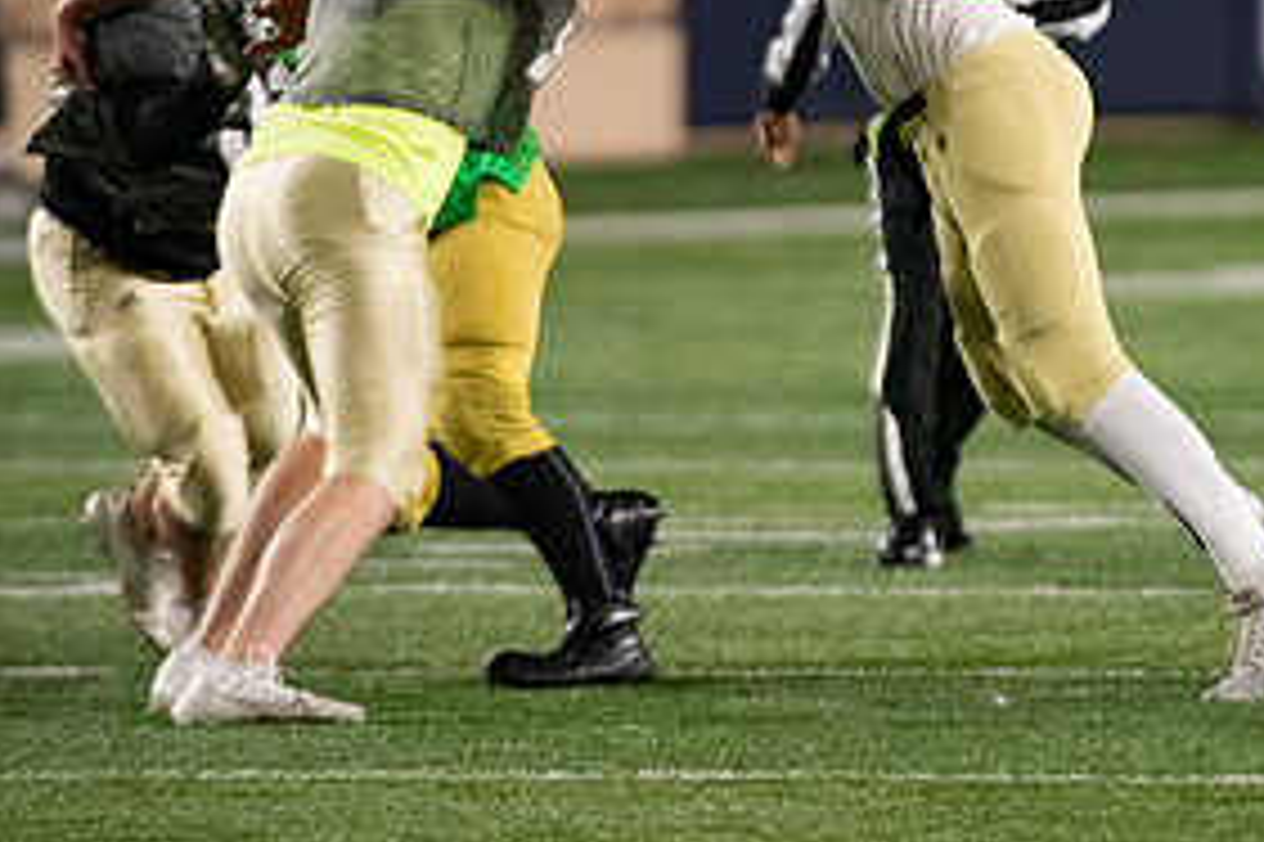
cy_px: 61
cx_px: 900
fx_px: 26106
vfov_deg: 1.8
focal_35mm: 744
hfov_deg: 2.8
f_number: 4.5
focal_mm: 360
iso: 5000
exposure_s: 1/500
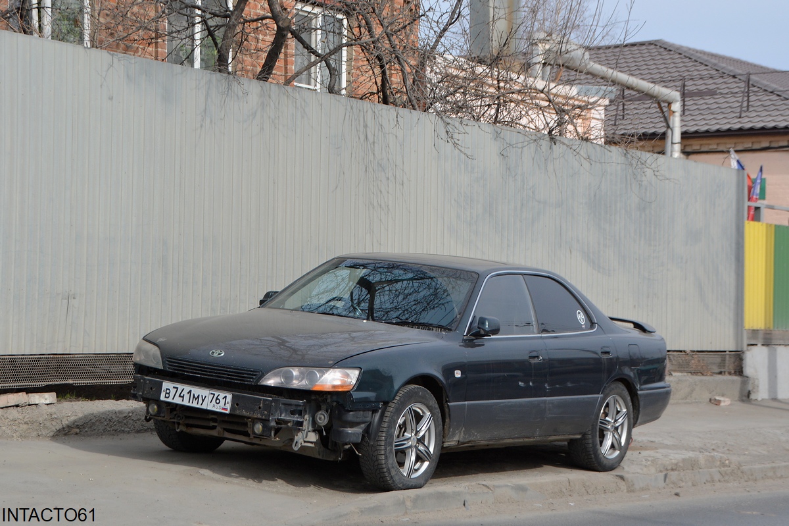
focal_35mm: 78
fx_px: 1709
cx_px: 394
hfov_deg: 26.0
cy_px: 263
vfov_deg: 17.5
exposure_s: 1/1600
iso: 400
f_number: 6.3
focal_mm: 52
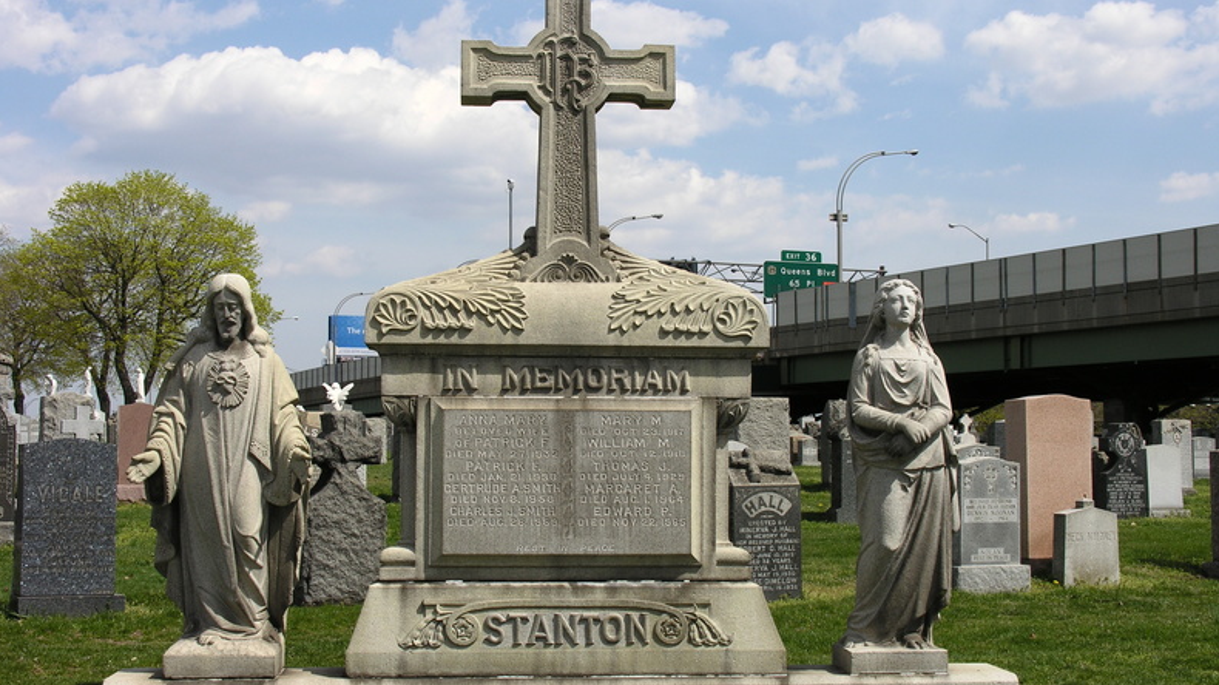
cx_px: 610
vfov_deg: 20.4
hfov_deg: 35.5
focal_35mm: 59
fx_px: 1907
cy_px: 384
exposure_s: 1/265
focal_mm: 13.8
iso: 50
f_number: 7
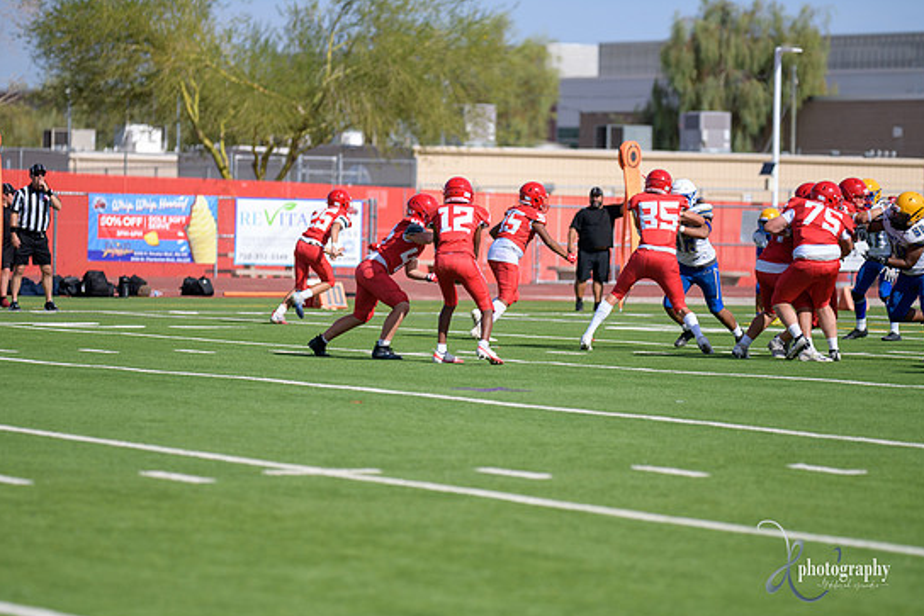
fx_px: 4929
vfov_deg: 7.2
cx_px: 447
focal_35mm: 192
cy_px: 316
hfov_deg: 10.7
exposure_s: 1/3200
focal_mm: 180
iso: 200
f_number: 2.8
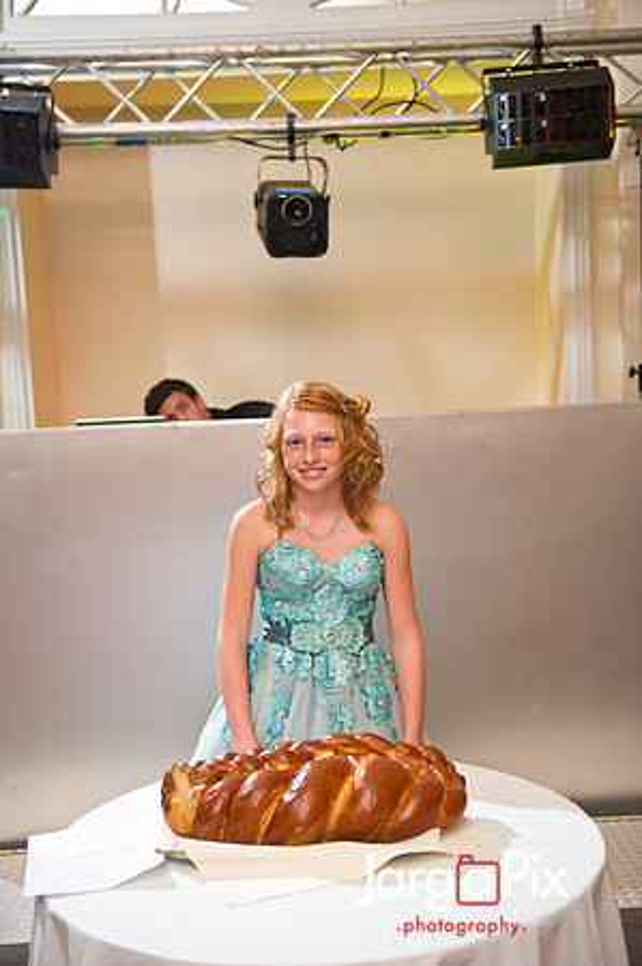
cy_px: 483
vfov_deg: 39.6
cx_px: 321
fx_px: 1340
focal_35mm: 50
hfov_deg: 26.9
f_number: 3.2
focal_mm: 50
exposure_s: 1/125
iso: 1600
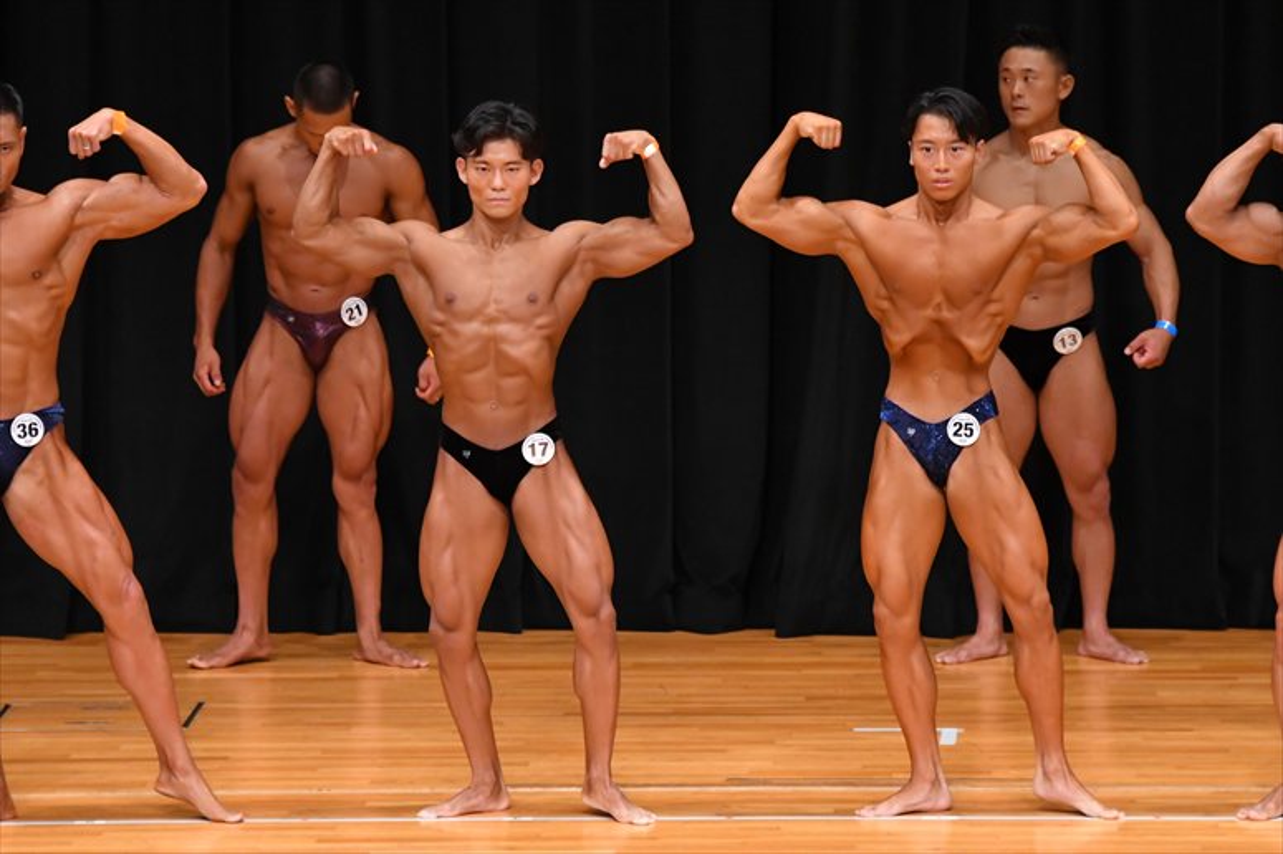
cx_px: 642
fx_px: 10152
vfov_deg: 4.8
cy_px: 427
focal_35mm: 285
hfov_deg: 7.2
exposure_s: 1/400
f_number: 5.6
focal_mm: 190
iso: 4000
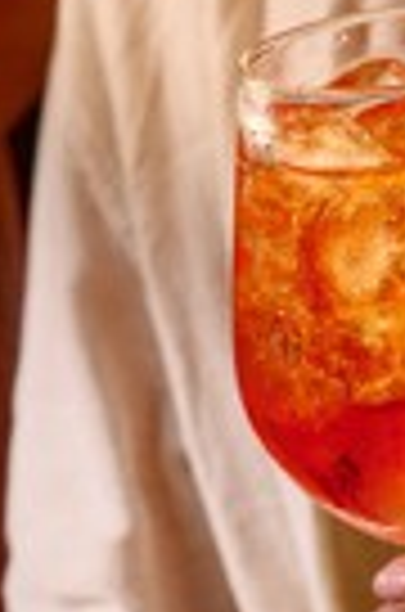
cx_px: 551
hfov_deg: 5.1
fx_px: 4478
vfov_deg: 7.8
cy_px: 436
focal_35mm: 264
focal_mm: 70
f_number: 5.6
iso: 250
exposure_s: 1/250
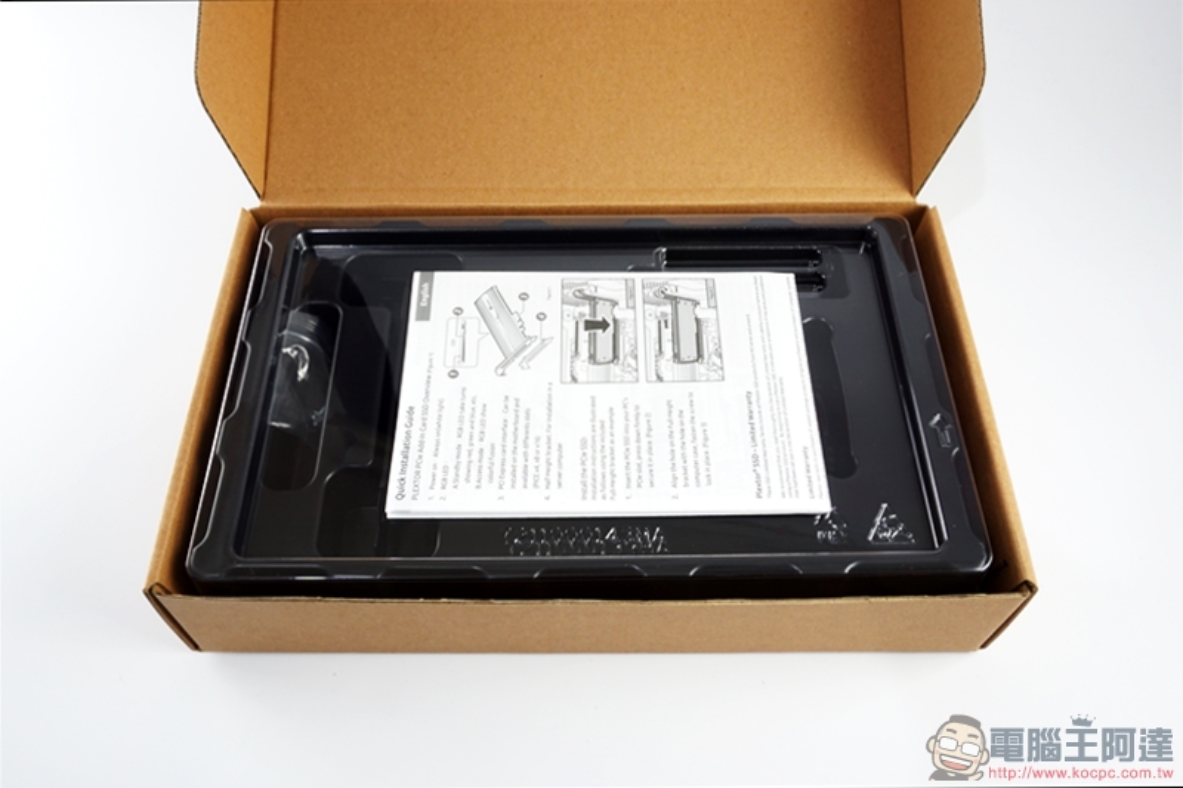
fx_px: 986
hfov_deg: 61.9
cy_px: 394
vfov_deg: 43.6
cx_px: 592
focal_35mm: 30
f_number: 16
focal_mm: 20
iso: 400
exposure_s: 1/2.5
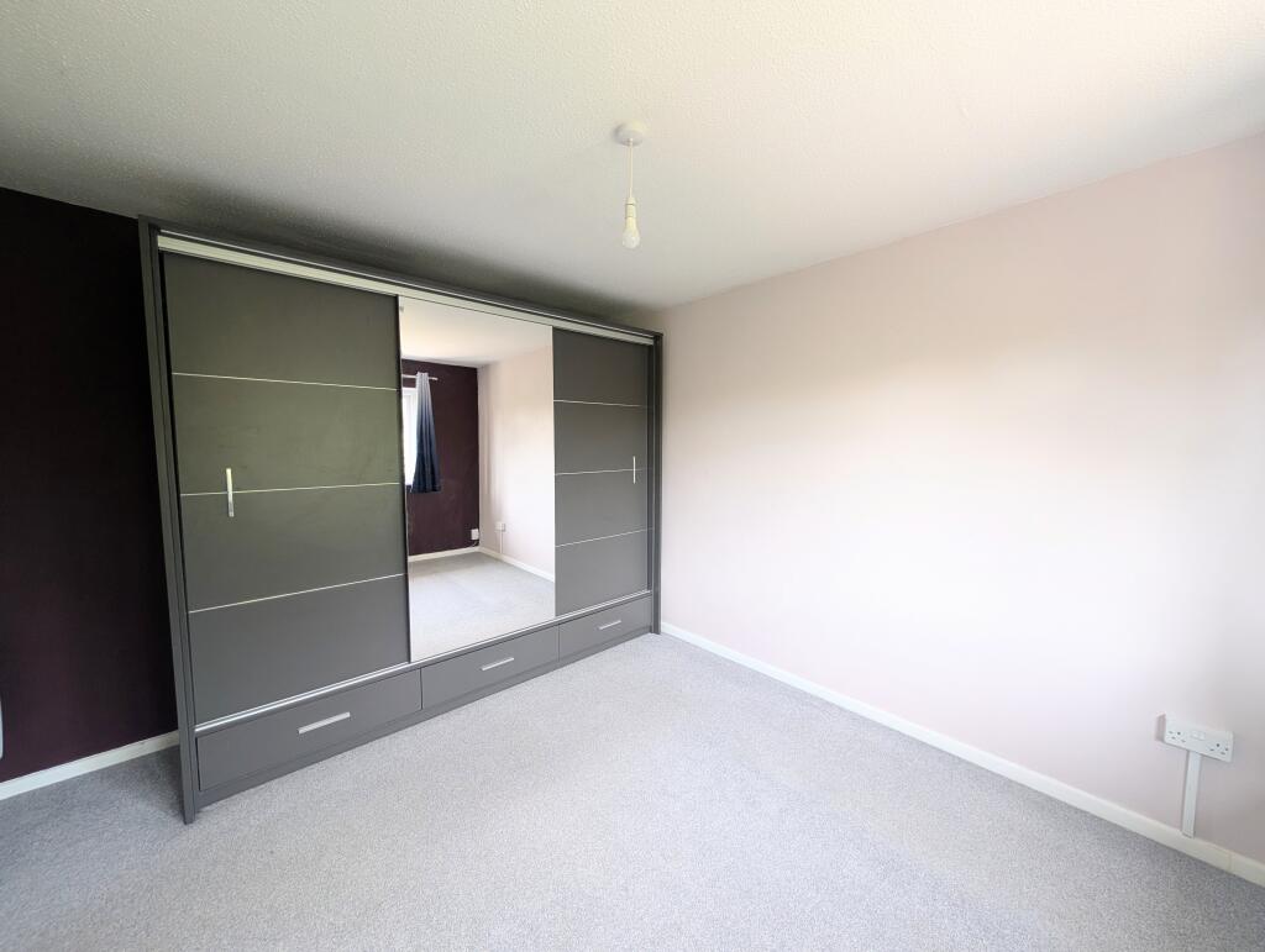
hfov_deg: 110.5
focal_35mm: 12
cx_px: 632
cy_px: 476
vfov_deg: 94.6
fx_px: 439
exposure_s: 1/49.8
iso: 162
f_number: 1.7
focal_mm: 2.02
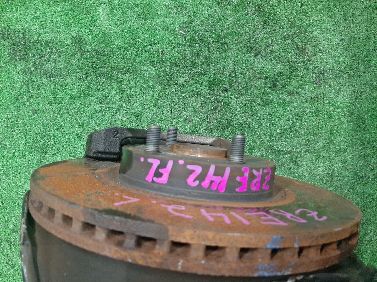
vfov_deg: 53.1
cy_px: 141
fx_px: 283
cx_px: 188
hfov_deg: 67.3
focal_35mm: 26
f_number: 1.7
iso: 280
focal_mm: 3.93
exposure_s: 1/25
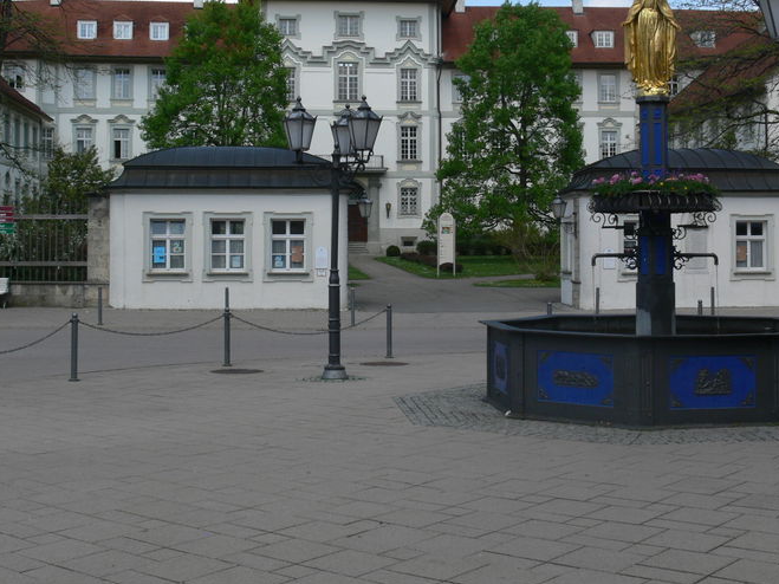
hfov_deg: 37.5
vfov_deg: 28.4
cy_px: 199
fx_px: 1147
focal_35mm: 51
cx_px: 387
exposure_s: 1/320
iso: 80
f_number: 5.6
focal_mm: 7.4
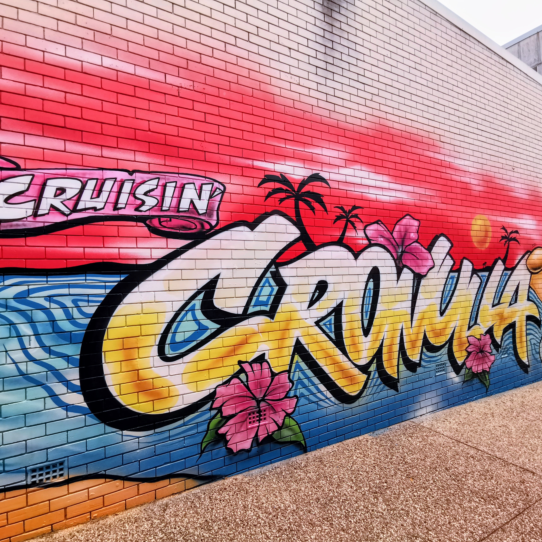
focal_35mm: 19
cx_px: 266
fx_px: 337
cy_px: 272
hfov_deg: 77.7
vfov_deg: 77.7
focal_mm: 2.35
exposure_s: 1/1422
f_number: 2.2
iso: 50
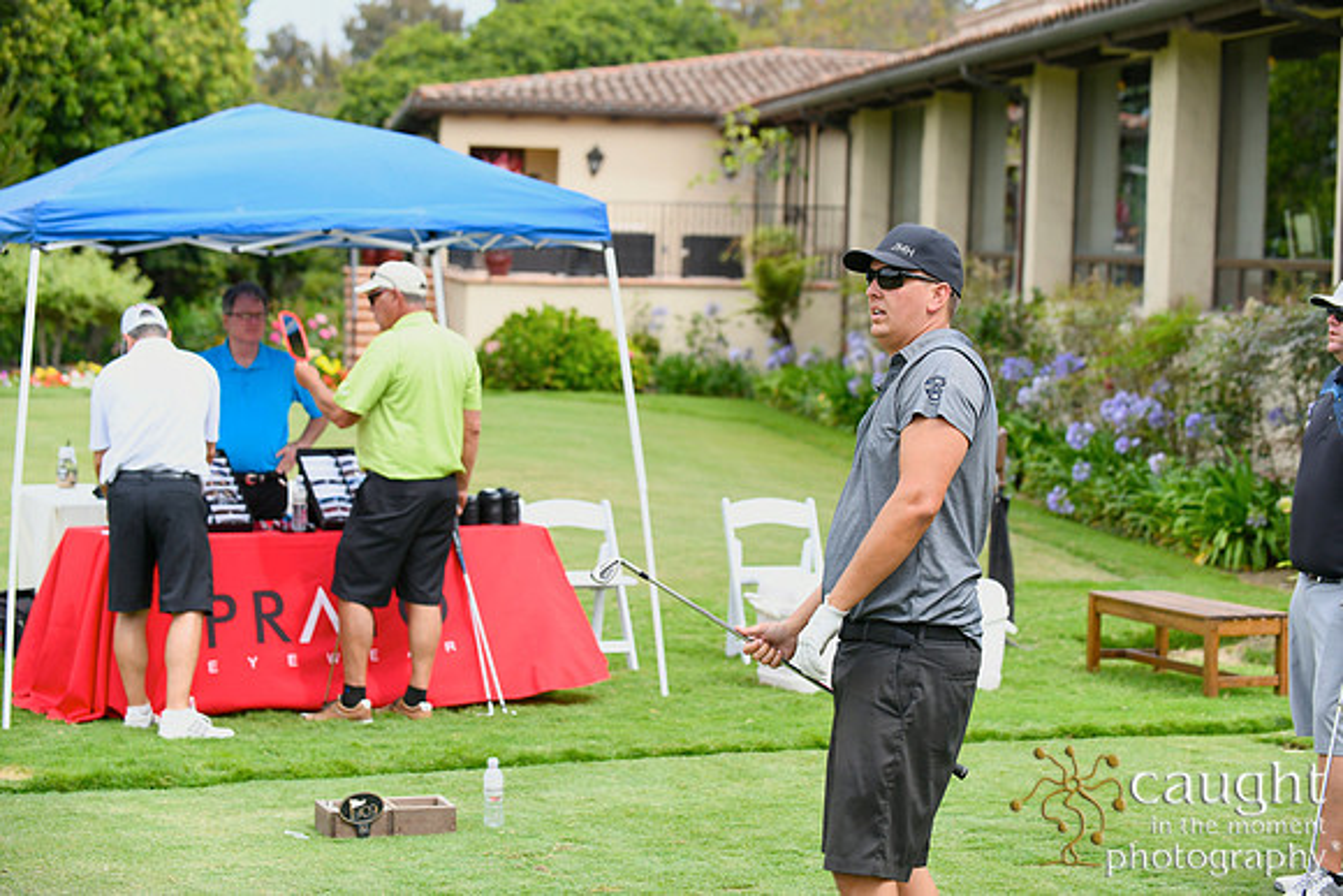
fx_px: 2985
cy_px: 448
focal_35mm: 80
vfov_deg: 17.1
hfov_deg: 25.4
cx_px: 672
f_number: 4.5
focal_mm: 80
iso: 400
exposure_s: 1/1000
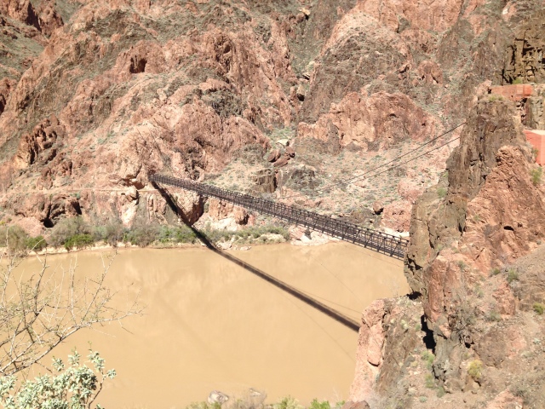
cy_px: 204
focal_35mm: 33
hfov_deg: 55.4
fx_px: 520
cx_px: 272
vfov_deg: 42.9
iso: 50
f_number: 2.4
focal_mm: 4.12
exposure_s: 1/1323
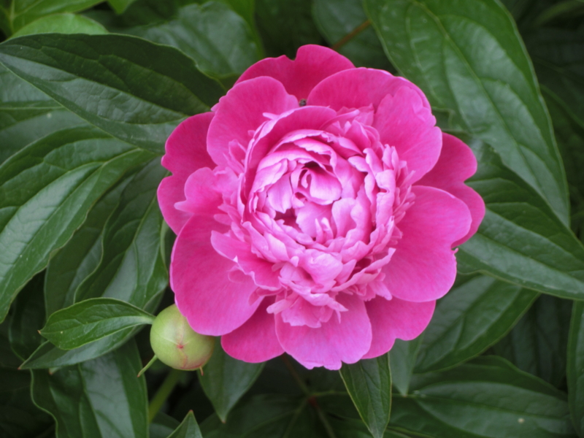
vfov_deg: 9.9
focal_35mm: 150
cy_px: 219
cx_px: 292
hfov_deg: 13.2
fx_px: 2531
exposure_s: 1/160
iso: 160
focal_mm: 26.72
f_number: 5.7
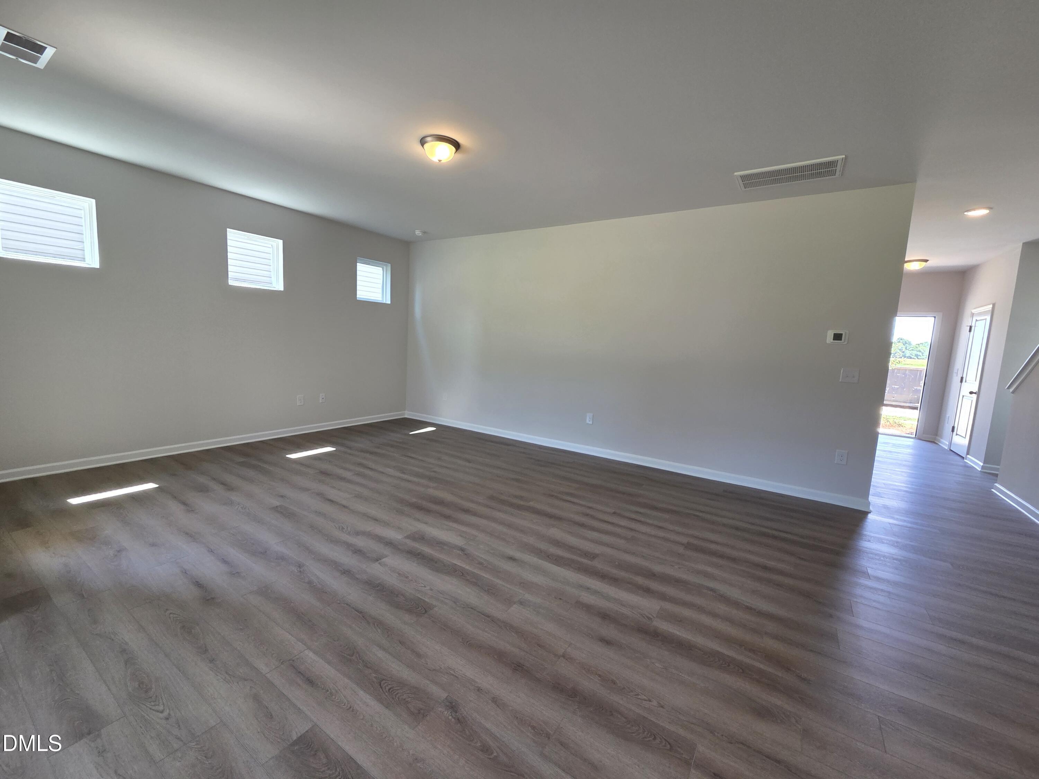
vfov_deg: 89.9
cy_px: 390
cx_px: 520
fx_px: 390
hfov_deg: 106.2
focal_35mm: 13
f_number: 2.2
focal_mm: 2.2
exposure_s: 1/120
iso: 100
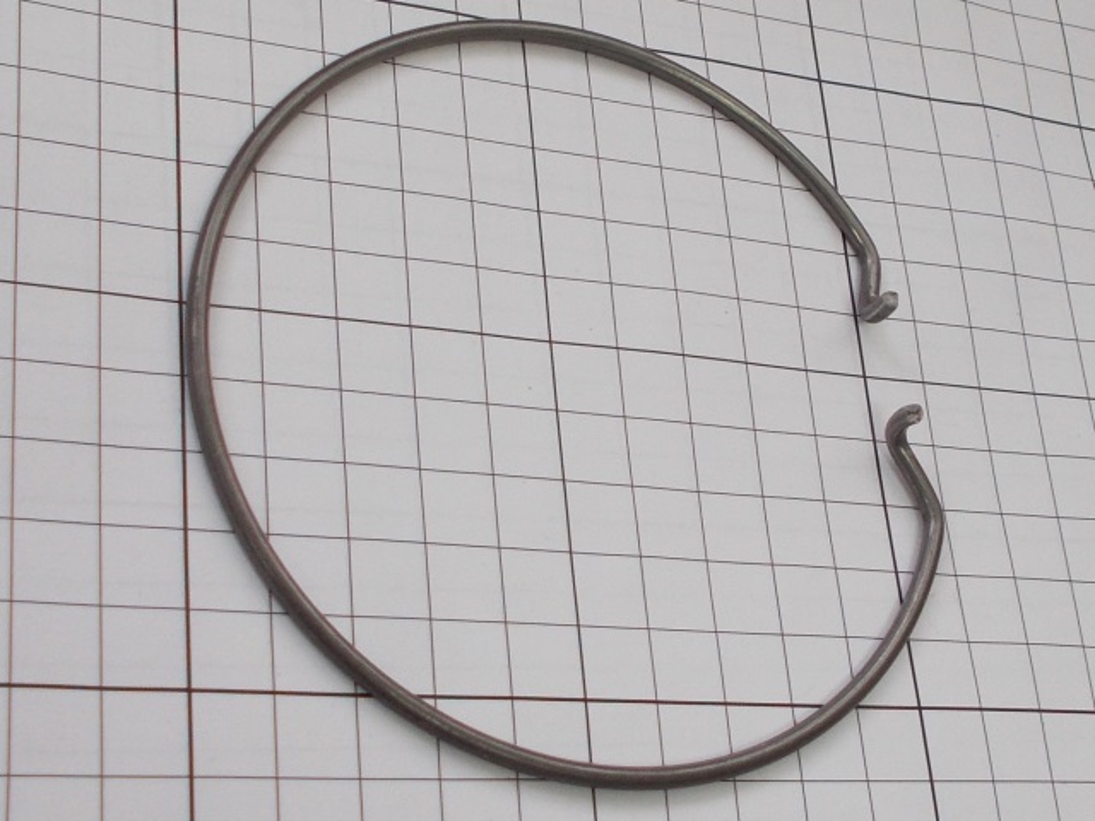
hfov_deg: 67.3
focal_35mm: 26
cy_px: 410
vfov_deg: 53.1
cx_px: 548
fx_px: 822
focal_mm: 4.6
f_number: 3.2
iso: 80
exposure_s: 1/40
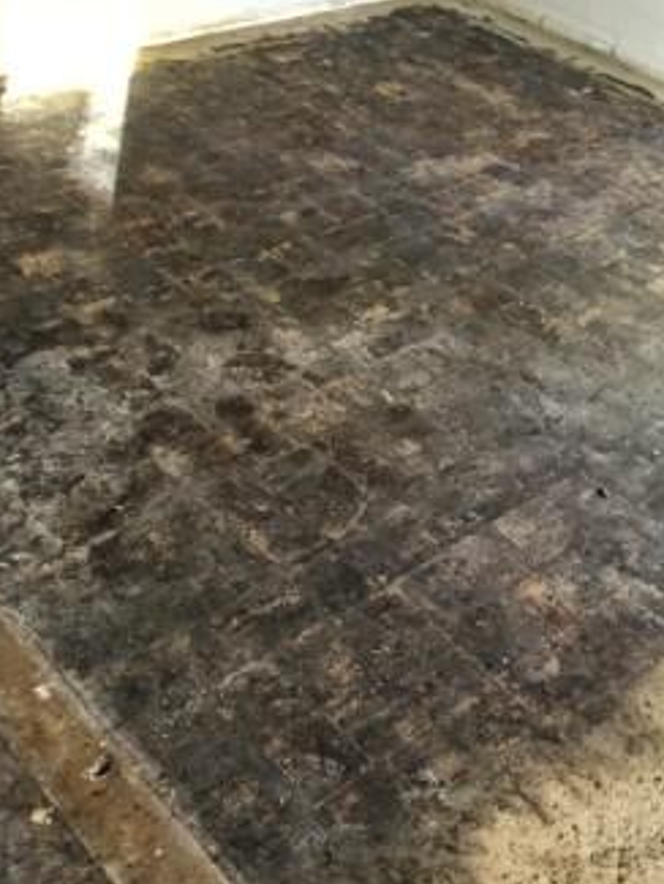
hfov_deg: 35.9
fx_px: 1022
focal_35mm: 40
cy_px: 563
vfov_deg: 46.3
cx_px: 389
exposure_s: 1/30
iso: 200
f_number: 2.2
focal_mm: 4.15
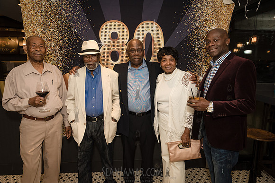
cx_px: 138
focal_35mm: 24
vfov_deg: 53.2
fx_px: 183
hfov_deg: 73.7
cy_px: 92
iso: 1250
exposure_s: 1/400
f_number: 5
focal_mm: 24
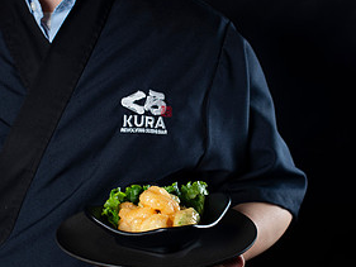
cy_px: 129
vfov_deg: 19.2
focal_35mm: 77
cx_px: 180
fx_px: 792
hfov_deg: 25.3
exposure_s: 1/200
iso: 200
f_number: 5.6
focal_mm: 50
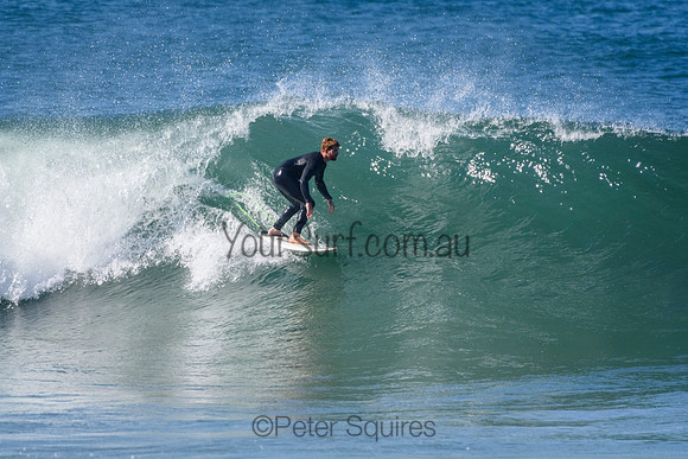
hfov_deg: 2.7
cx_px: 344
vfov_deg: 1.8
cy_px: 230
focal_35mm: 750
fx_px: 14338
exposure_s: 1/4000
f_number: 5.6
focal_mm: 500
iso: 720
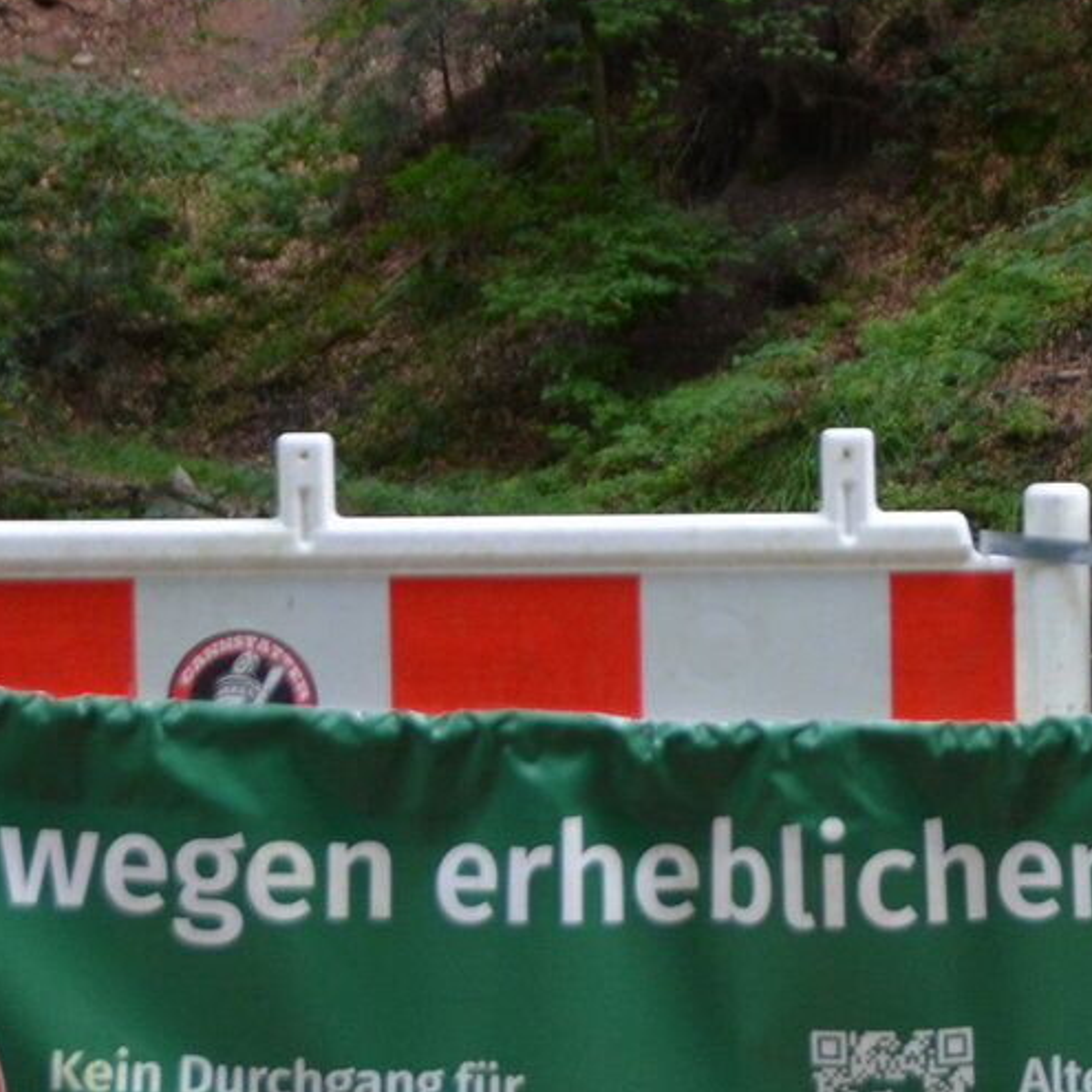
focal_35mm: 144
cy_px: 864
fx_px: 5139
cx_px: 1310
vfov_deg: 12.1
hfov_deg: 11.9
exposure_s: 1/80
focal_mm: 28
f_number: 4.5
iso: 400
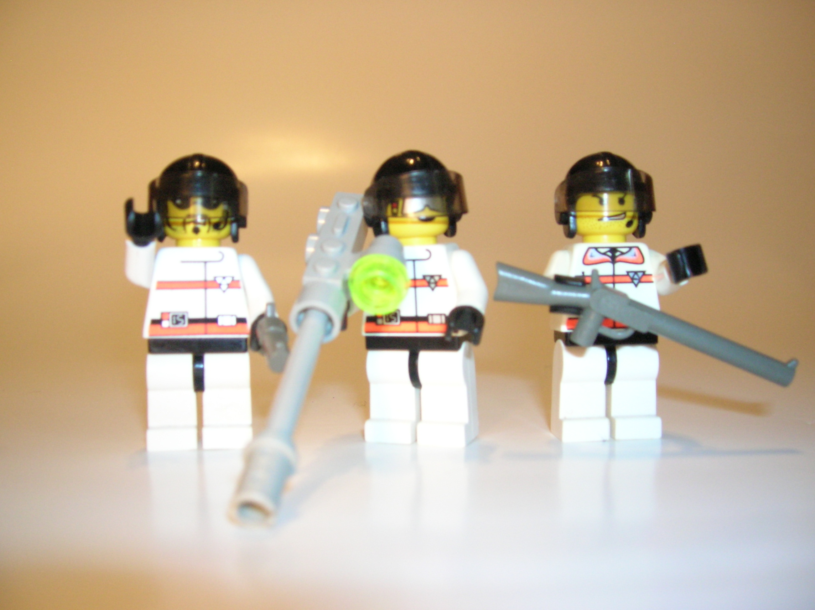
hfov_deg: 54.0
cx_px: 408
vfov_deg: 41.7
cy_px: 305
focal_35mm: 34
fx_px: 800
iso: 200
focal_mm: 5.7
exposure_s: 1/18
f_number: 2.9
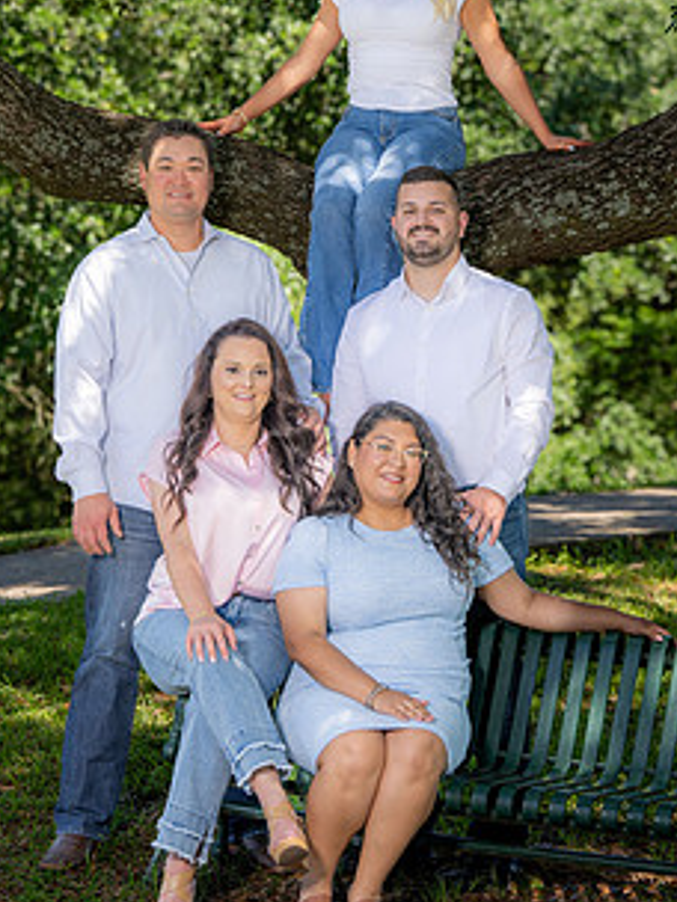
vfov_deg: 16.7
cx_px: 380
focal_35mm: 118
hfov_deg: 12.6
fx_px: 3077
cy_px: 386
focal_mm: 83
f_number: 4
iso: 100
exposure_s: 1/200
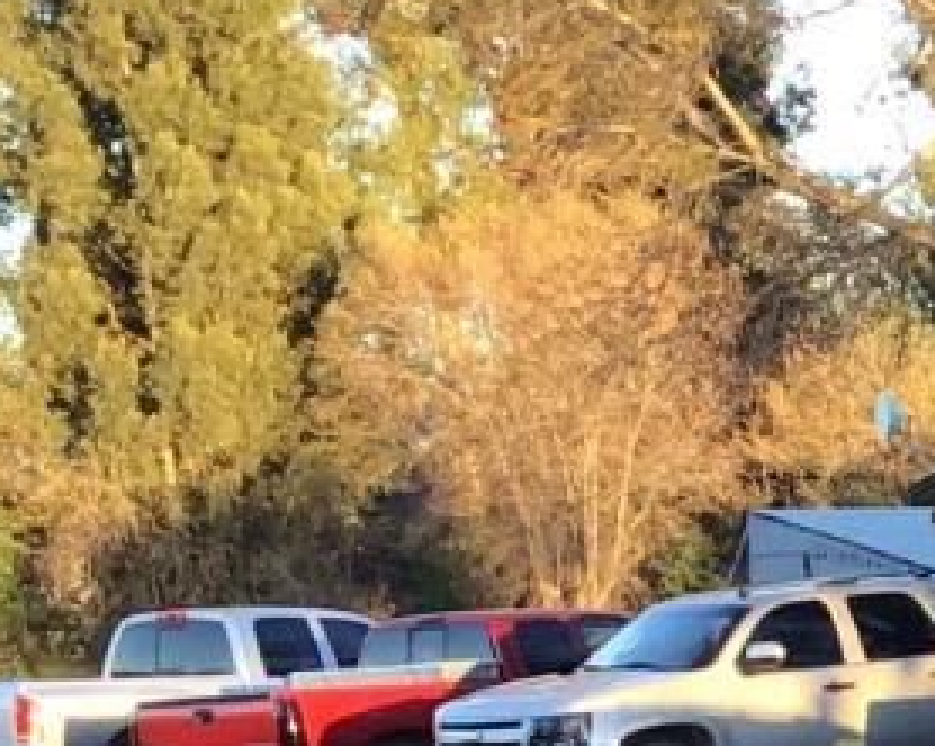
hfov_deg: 10.7
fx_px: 4533
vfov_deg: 9.3
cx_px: 1927
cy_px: 937
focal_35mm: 164
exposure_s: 1/120
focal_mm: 3.3
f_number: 2.4
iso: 40
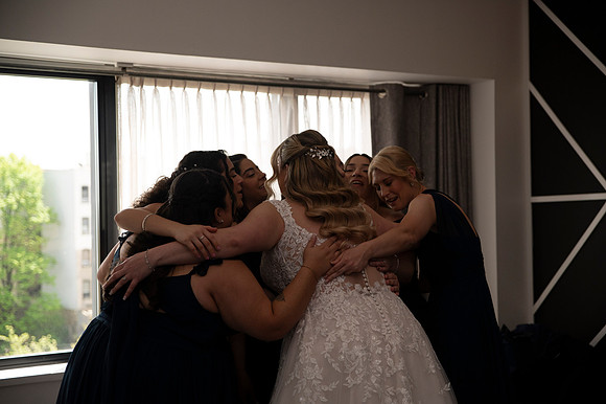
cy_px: 202
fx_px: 942
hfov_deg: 35.7
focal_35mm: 56
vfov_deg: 24.2
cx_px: 303
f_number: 2.8
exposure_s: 1/1600
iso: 1600
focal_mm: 56
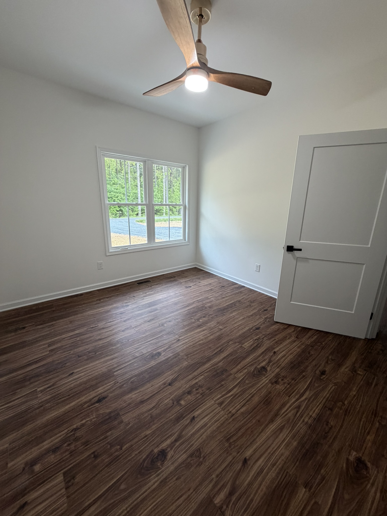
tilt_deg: -14.8
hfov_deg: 85.7
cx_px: 194
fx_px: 209
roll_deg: -1.3
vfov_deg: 102.1
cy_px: 258
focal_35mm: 14
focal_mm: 2.22
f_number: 2.2
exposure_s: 1/120
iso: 200
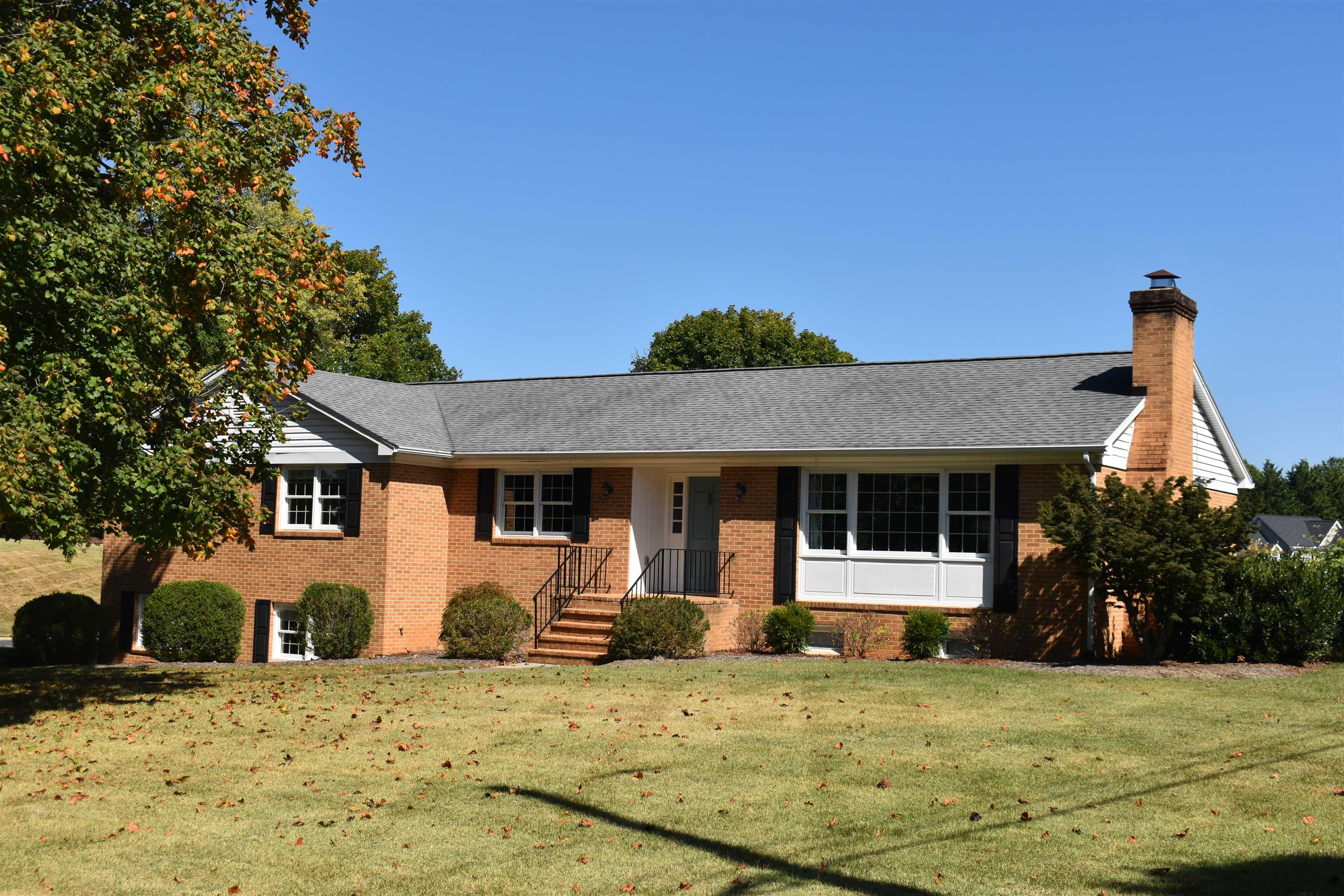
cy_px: 448
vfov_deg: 31.9
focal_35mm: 42
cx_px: 672
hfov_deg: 46.4
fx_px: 1568
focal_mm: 28
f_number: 9
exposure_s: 1/320
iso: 100
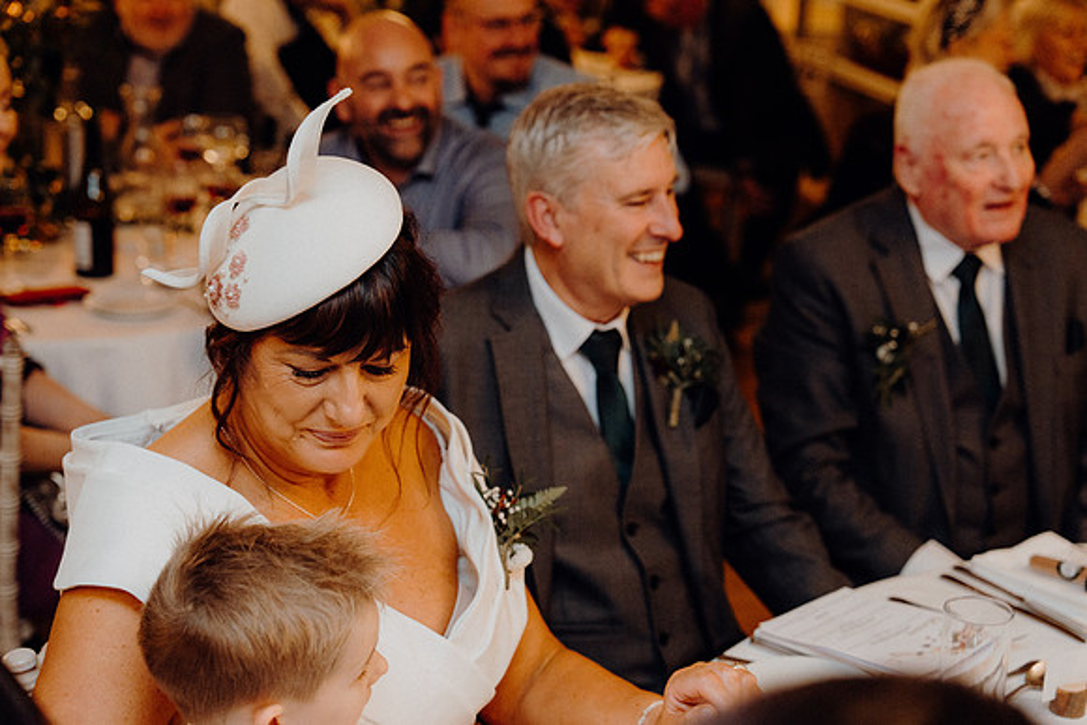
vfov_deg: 21.6
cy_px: 362
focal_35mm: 63
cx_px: 544
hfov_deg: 31.9
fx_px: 1903
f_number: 3.5
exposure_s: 1/160
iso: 2500
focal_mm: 63
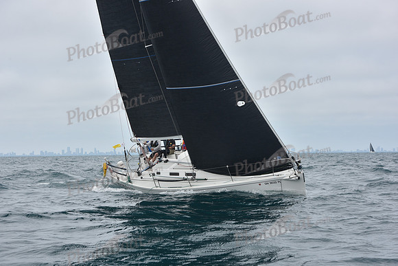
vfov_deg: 19.5
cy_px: 133
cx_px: 199
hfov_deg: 28.8
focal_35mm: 70
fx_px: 774
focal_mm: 70
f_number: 10
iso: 250
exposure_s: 1/800
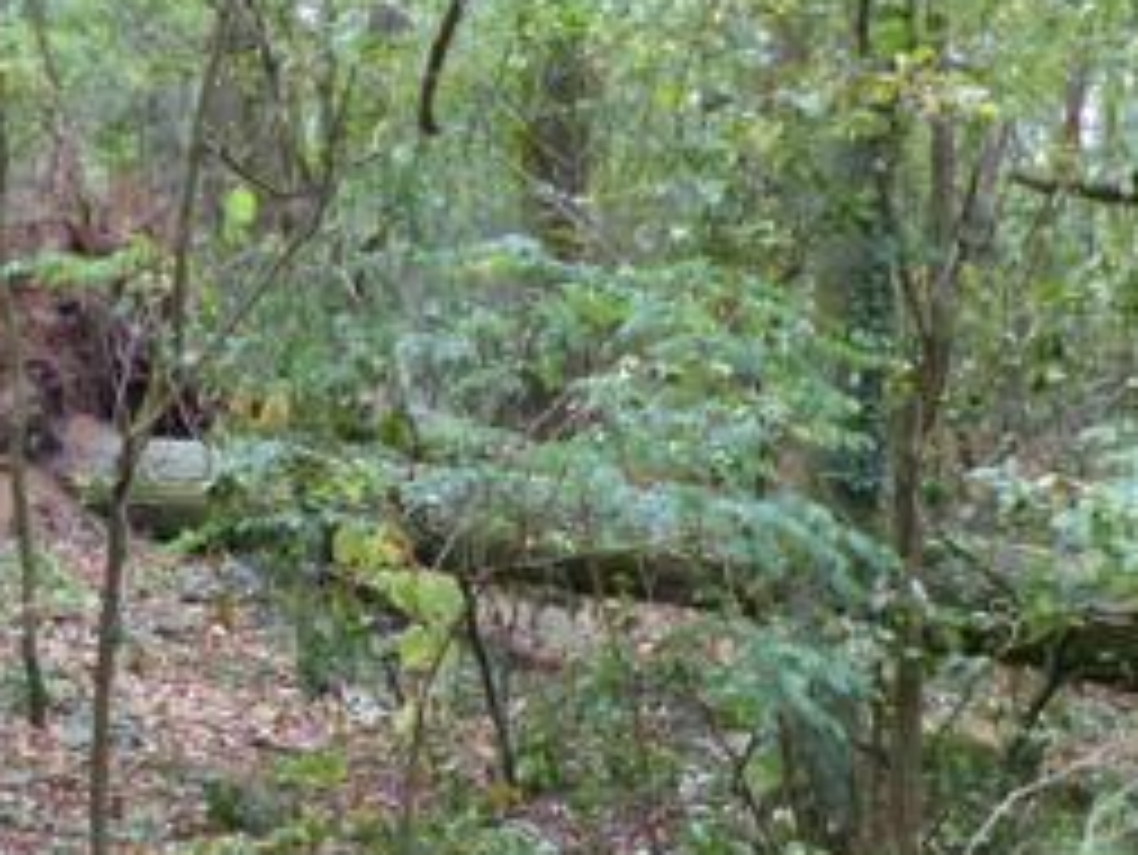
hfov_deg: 24.7
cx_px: 490
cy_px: 608
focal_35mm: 79
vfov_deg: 18.6
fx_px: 2598
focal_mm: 4.5
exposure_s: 1/50
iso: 400
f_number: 2.8
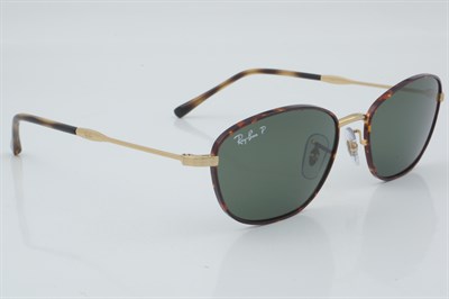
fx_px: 935
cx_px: 224
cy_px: 150
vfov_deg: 18.2
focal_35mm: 75
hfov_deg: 27.0
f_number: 29
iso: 100
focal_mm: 50
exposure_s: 1/4
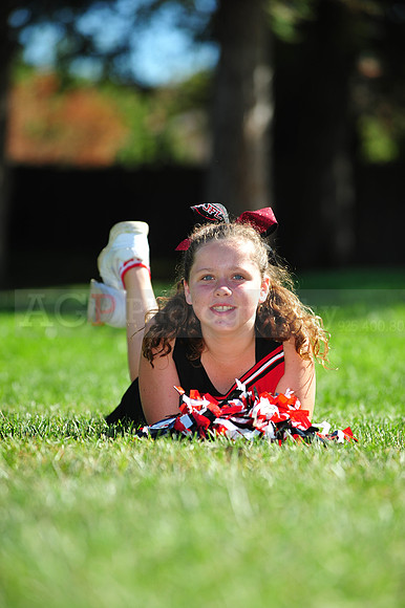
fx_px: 3379
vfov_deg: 10.3
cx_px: 202
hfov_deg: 6.9
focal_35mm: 200
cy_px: 304
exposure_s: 1/1600
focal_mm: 200
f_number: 4.5
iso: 400
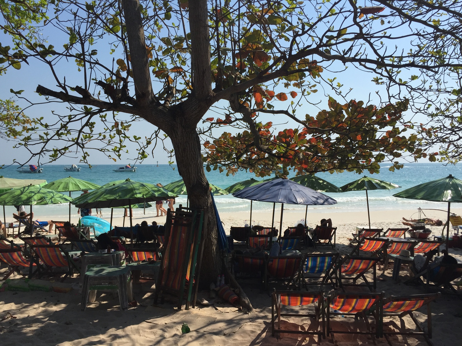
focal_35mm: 29
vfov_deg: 48.2
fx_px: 387
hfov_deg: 61.7
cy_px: 173
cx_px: 231
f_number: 2.2
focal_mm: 4.15
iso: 32
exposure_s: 1/3597
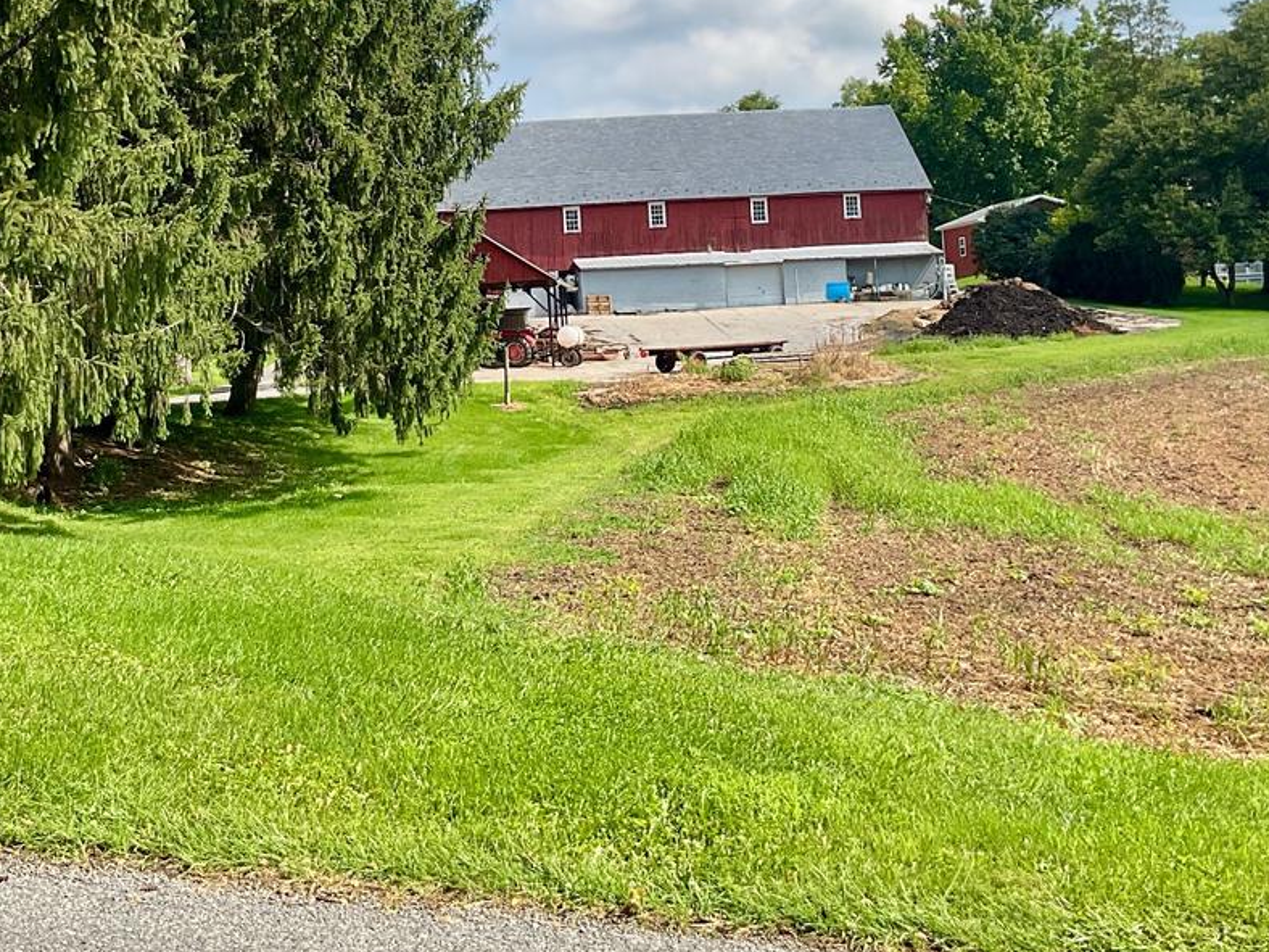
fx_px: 1943
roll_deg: +1.9
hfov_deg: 36.1
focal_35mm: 53
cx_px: 552
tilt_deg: +6.0
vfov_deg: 26.9
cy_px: 159
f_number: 1.8
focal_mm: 3
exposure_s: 1/1848
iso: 16
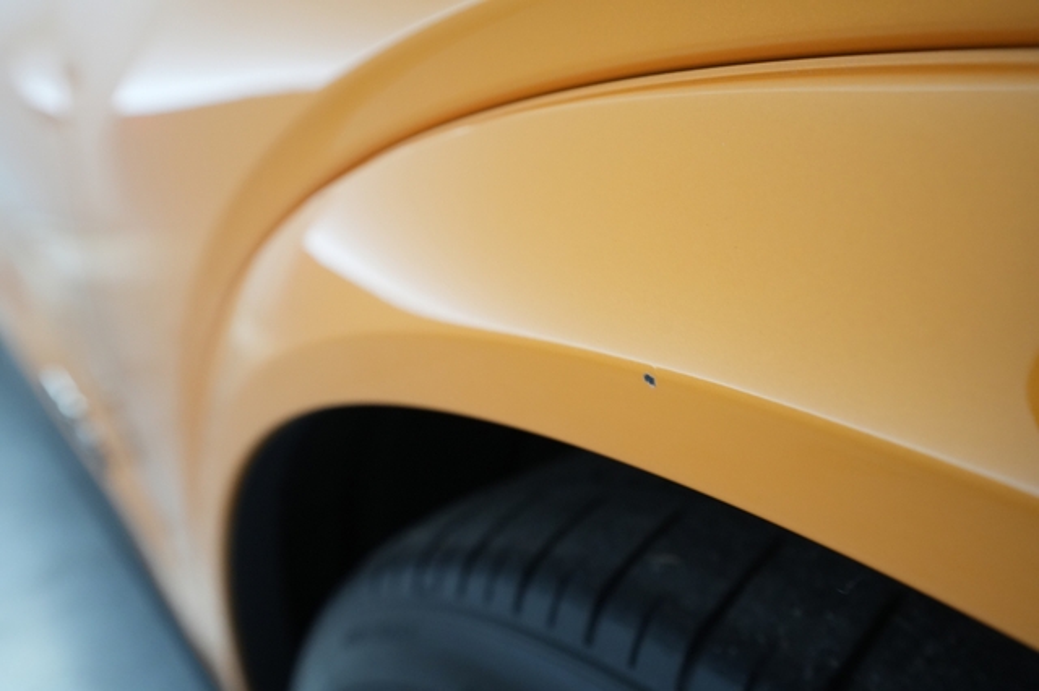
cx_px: 520
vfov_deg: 49.5
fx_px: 750
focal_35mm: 26
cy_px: 346
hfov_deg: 69.4
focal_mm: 26
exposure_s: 1/80
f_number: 5.6
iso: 4000
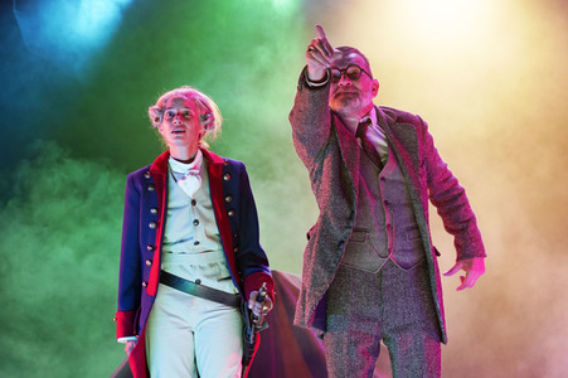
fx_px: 1514
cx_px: 284
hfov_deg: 21.3
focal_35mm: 96
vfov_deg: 14.2
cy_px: 189
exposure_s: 1/50
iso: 1250
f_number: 5.6
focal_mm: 96
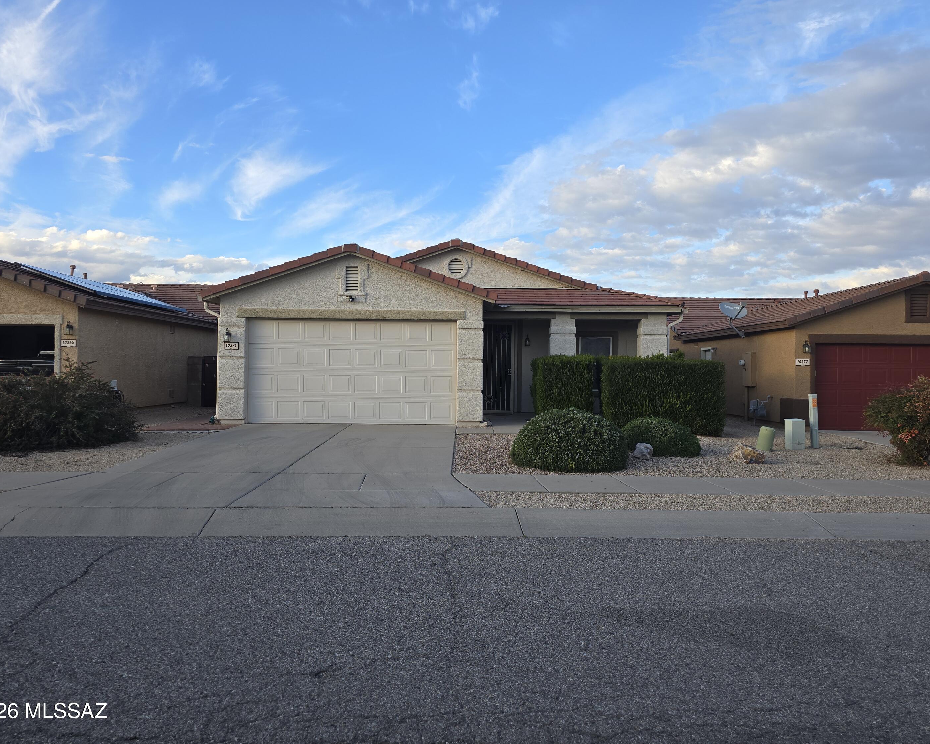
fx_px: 661
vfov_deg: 58.8
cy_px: 372
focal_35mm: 24
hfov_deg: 70.3
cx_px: 452
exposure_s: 1/174
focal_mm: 6.3
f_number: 1.7
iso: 12
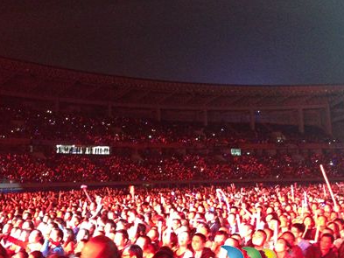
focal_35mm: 42
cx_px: 145
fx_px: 418
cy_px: 135
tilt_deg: +6.0
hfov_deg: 44.6
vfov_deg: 34.4
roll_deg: +0.4
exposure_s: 1/15
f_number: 2.4
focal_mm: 4.12
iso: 640
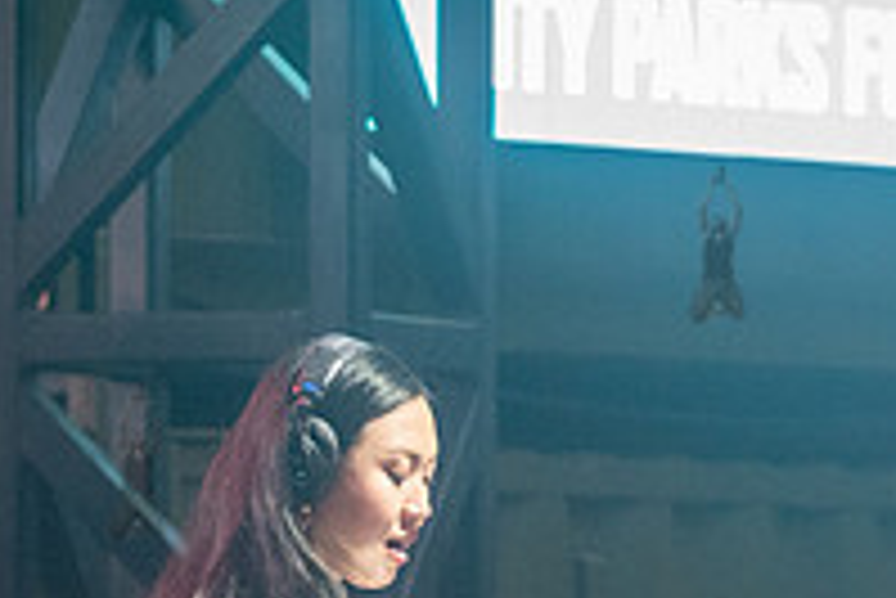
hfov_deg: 2.9
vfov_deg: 1.9
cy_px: 668
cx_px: 268
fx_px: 17658
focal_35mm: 709
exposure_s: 1/160
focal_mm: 170
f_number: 4.5
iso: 2500
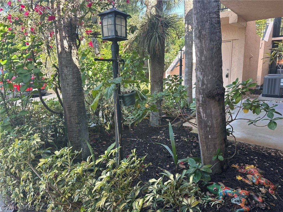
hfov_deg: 71.6
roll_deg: +1.5
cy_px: 106
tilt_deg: -11.2
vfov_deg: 56.8
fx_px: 196
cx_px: 142
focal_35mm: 24
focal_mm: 6.86
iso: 80
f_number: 1.78
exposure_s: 1/291
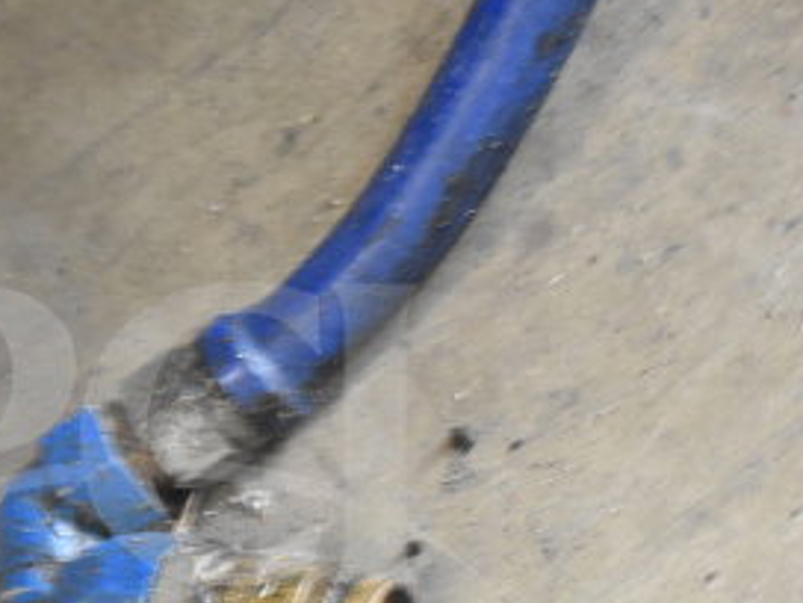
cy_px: 519
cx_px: 151
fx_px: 2552
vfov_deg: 13.4
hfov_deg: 17.7
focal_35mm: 110
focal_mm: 34
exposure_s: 1/50
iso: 2200
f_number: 4.5
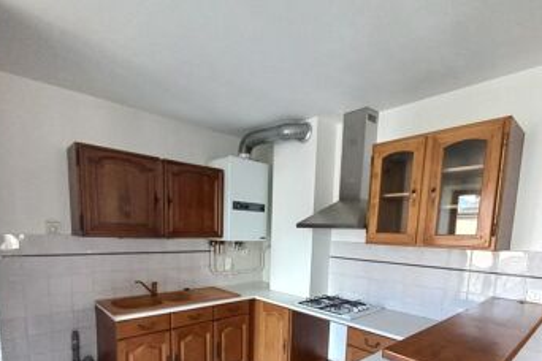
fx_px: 286
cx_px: 263
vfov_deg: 60.9
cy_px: 272
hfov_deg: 86.9
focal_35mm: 19
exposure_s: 1/33
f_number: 2.2
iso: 160
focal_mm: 1.42
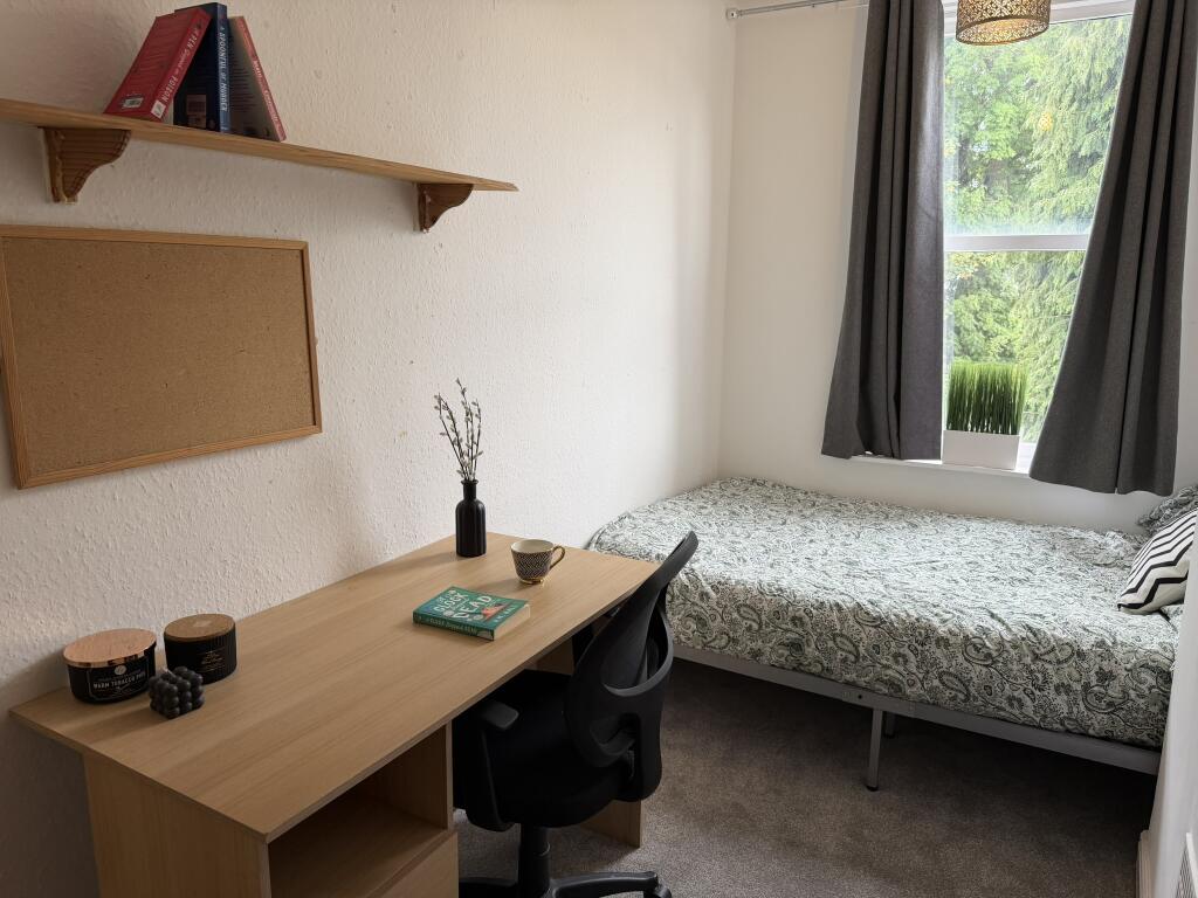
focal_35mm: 24
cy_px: 449
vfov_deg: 56.8
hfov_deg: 71.6
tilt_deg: -11.2
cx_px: 599
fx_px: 831
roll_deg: -0.2
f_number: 1.78
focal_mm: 6.76
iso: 125
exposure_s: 1/121
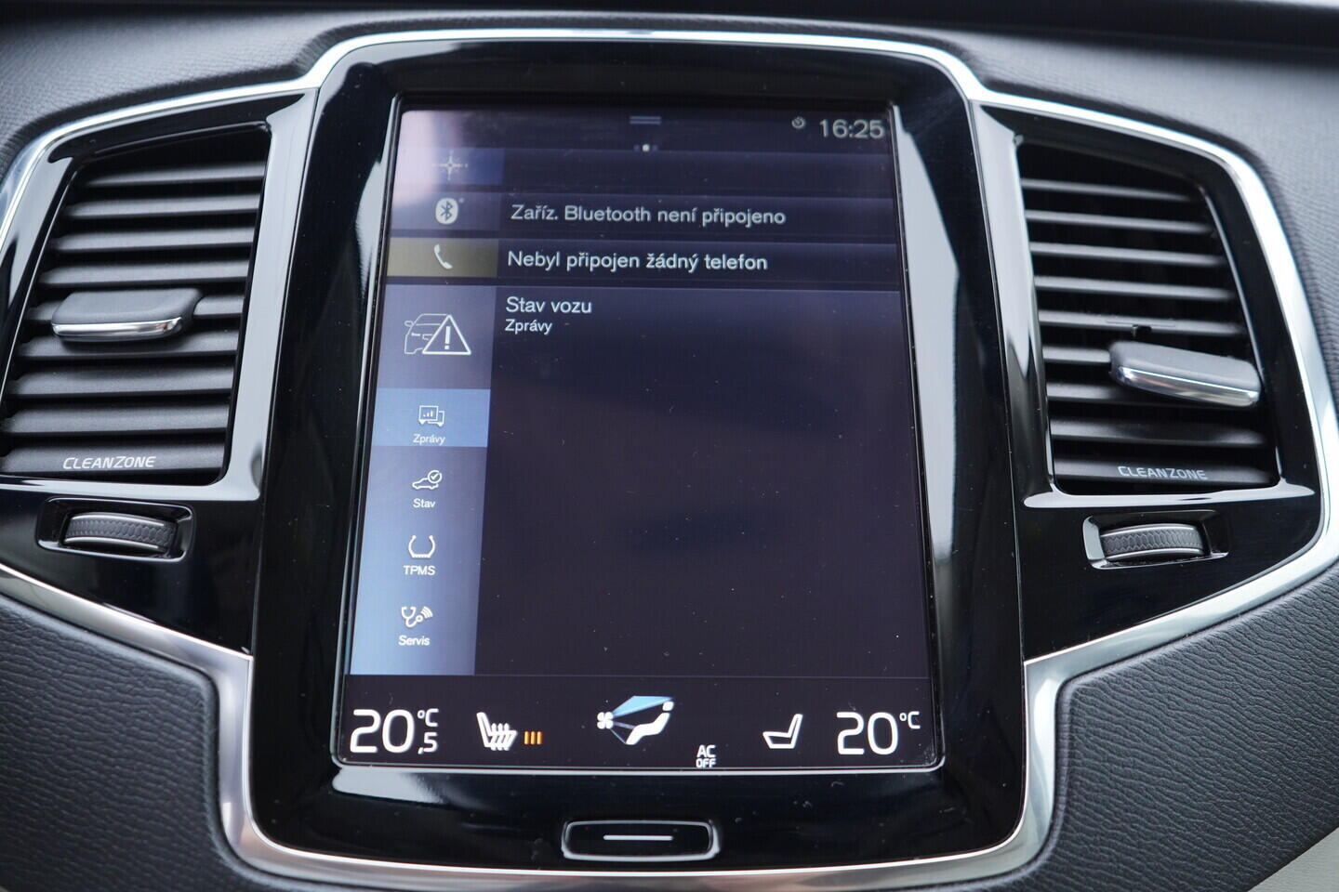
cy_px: 446
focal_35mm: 36
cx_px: 670
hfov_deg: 53.1
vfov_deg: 36.9
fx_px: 1339
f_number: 2.8
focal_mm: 24
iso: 250
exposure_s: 1/40
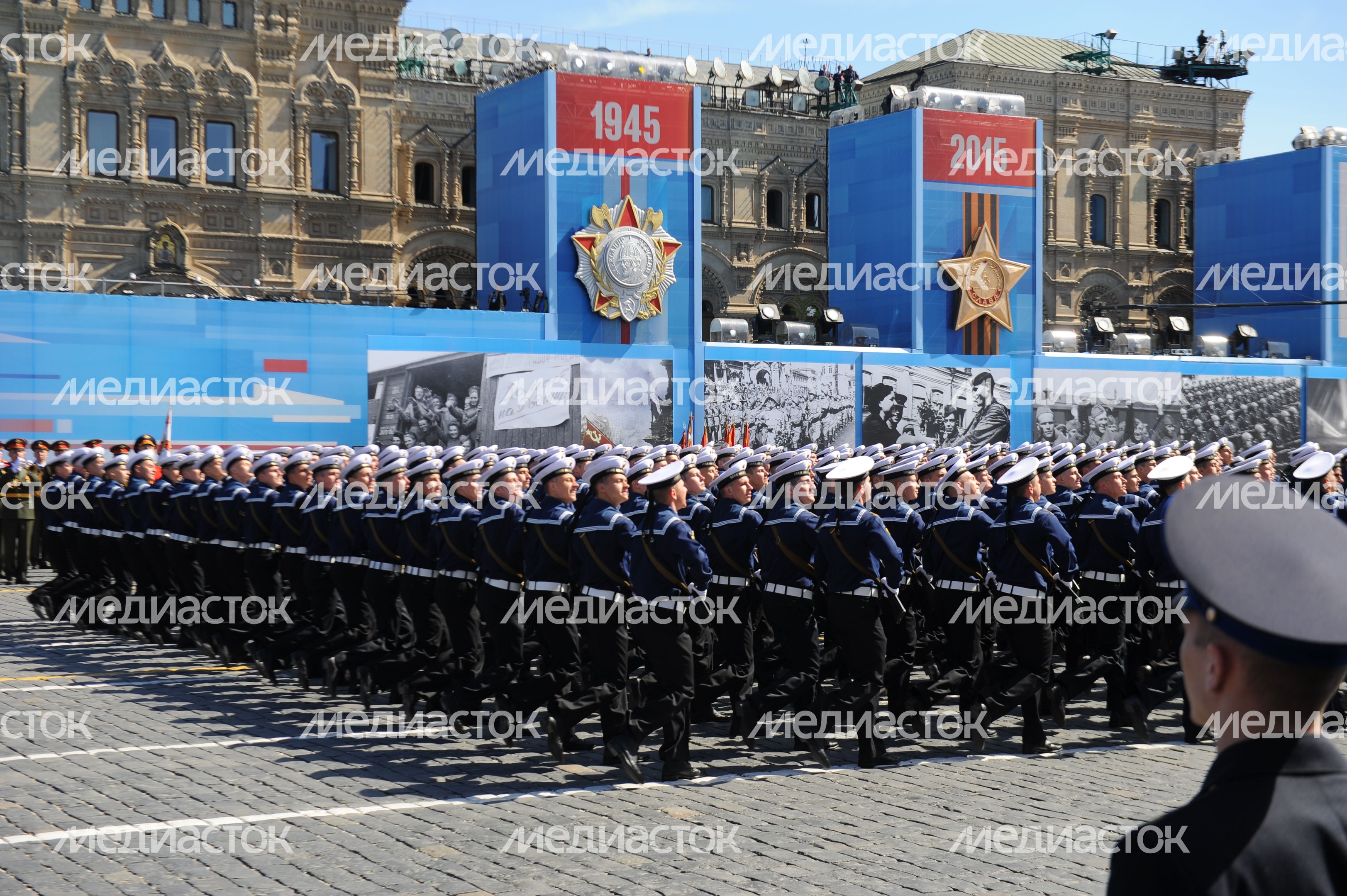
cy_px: 448
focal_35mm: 58
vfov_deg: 23.4
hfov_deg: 34.5
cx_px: 674
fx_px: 2169
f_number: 5.6
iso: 200
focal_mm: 58
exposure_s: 1/500
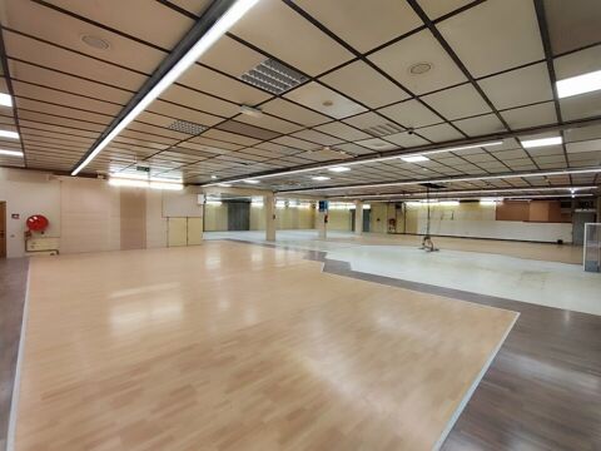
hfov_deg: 106.2
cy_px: 226
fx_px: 226
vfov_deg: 89.9
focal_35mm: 13
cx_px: 300
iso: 208
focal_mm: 1.66
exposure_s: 1/100
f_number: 2.2
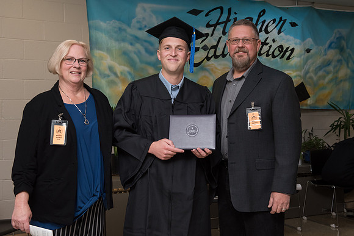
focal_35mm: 48
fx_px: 472
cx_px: 177
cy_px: 118
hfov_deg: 41.1
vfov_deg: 28.1
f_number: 8
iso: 1600
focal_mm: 48
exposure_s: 1/200
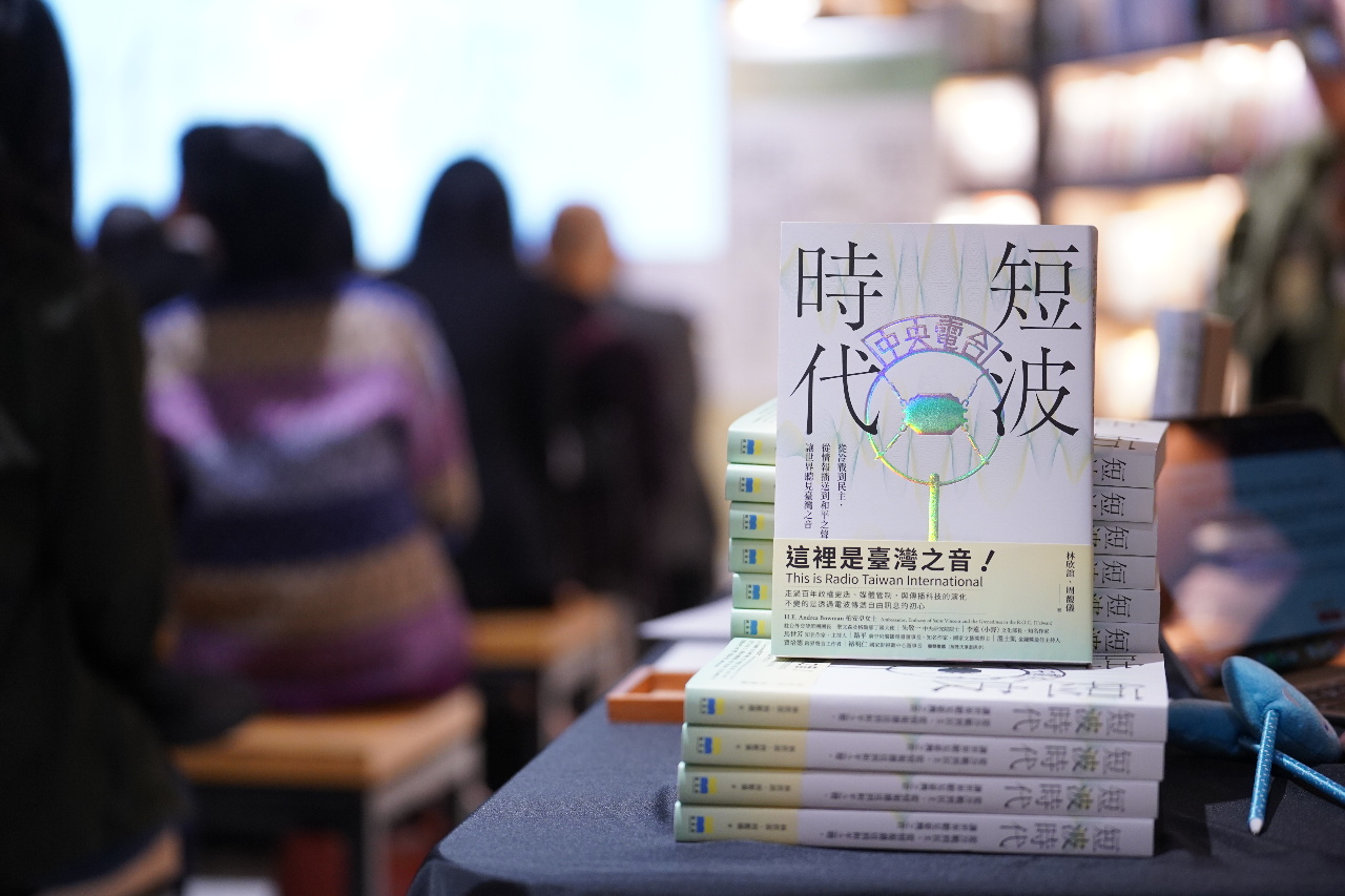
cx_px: 672
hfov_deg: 28.8
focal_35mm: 70
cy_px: 448
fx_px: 2615
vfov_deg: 19.5
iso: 2000
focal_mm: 70
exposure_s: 1/160
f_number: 2.8
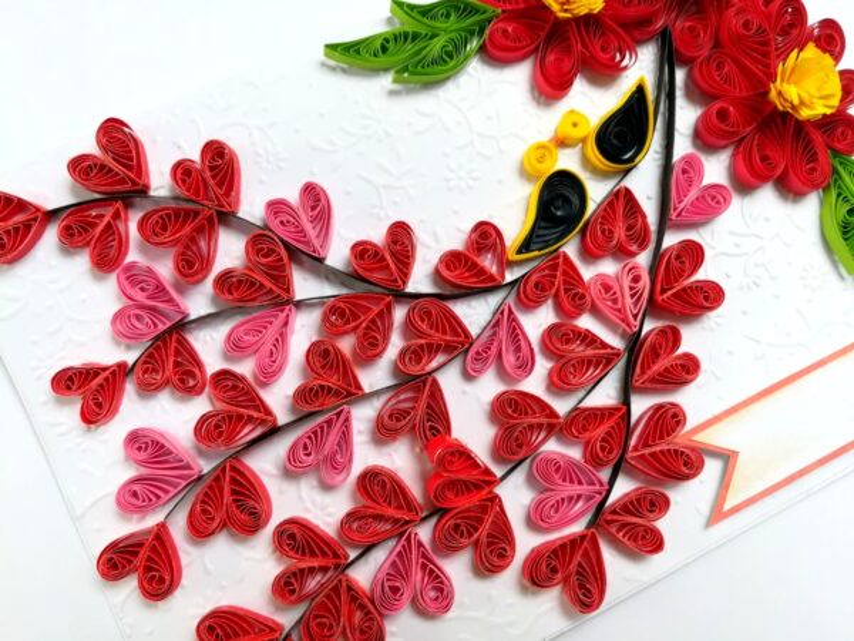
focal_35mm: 26
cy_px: 320
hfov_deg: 67.3
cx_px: 427
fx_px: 641
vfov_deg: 53.1
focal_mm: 3.83
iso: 80
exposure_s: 1/30
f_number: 2.2
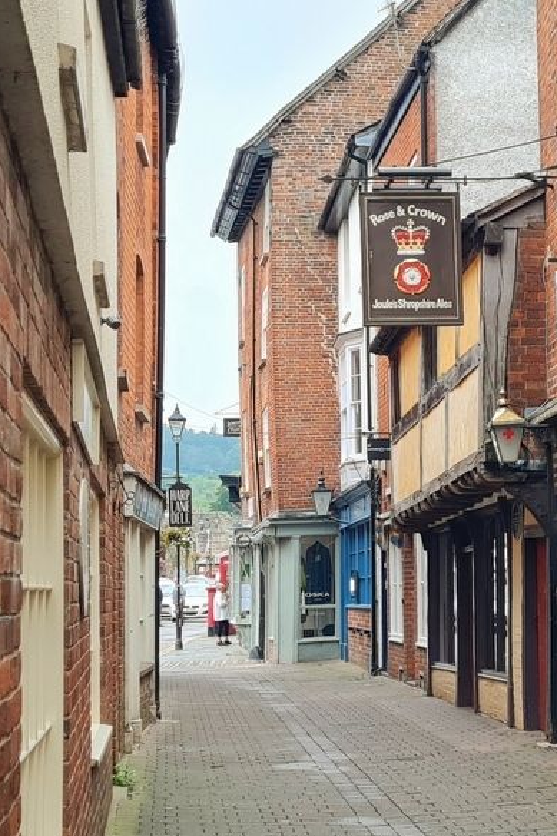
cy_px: 427
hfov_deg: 32.9
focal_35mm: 37
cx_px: 558
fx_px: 859
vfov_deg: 51.9
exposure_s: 1/100
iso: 80
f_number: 1.8
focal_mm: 5.4
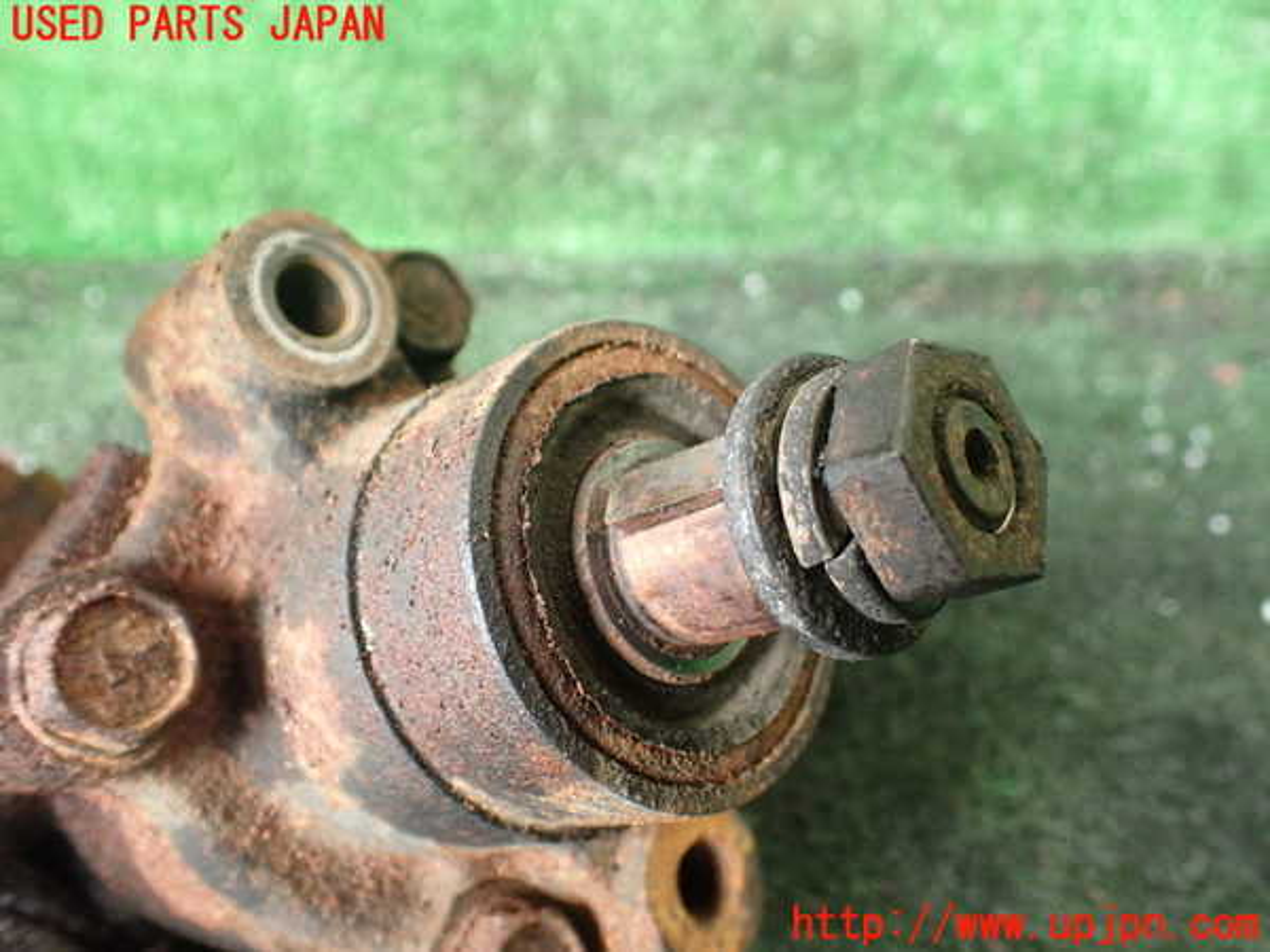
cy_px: 476
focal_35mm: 30
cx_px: 635
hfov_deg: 60.0
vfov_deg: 46.8
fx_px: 1101
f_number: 2.3
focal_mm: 5.4
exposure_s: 1/125
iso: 640
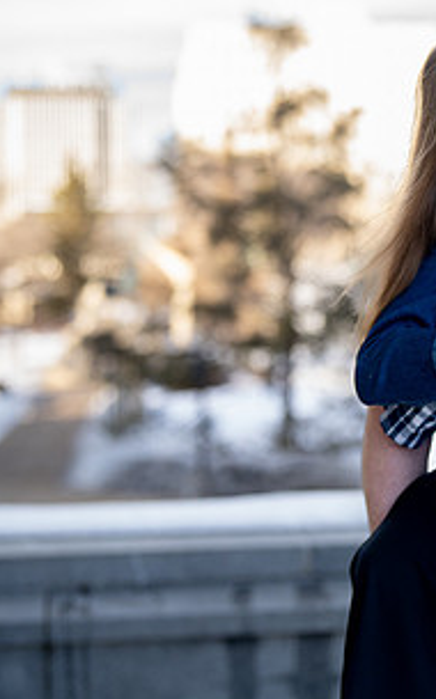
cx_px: 496
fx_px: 1849
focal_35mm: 97
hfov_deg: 13.2
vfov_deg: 21.4
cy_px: 308
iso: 800
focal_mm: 50
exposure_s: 1/6400
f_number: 1.8
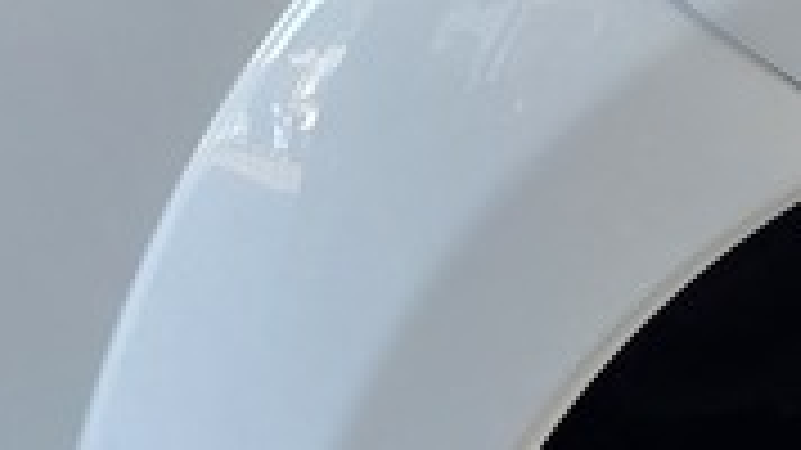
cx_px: 1314
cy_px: 351
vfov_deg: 8.4
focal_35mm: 144
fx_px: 3058
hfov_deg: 13.7
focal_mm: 6.25
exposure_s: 1/180
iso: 125
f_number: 1.7
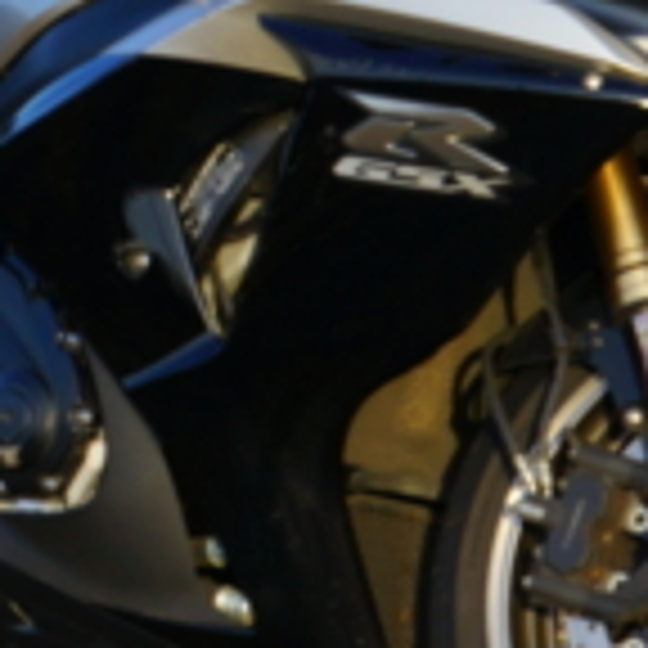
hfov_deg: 4.9
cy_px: -200
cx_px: -306
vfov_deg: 4.9
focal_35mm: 354
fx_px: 7497
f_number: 13
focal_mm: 50
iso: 125
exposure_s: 1/80
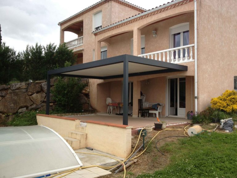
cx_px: 118
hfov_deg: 52.6
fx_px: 240
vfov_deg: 40.7
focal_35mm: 35
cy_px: 89
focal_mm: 4.28
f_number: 2.4
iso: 50
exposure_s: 1/329
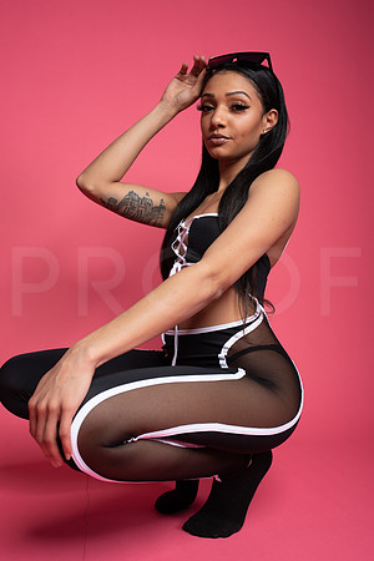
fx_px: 545
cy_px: 280
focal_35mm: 35
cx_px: 187
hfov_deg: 37.9
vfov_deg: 54.4
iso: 125
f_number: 6.3
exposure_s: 1/200
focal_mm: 35
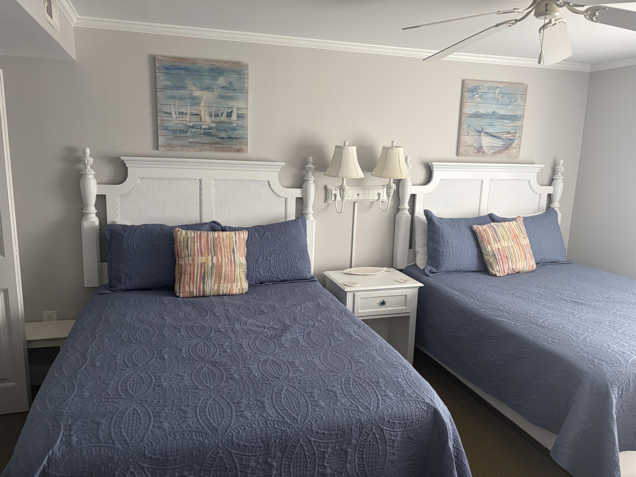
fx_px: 478
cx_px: 318
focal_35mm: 26
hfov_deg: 67.3
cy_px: 238
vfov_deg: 53.1
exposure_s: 1/60
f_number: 1.6
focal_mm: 5.96
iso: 125
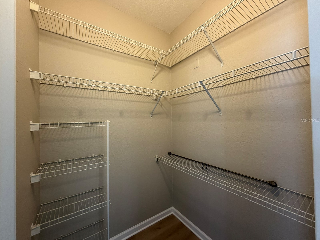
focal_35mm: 14
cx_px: 160
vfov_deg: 85.7
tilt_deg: +0.5
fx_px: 129
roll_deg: +0.8
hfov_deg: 102.1
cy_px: 120
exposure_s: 1/60
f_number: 2.2
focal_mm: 2.22
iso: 320
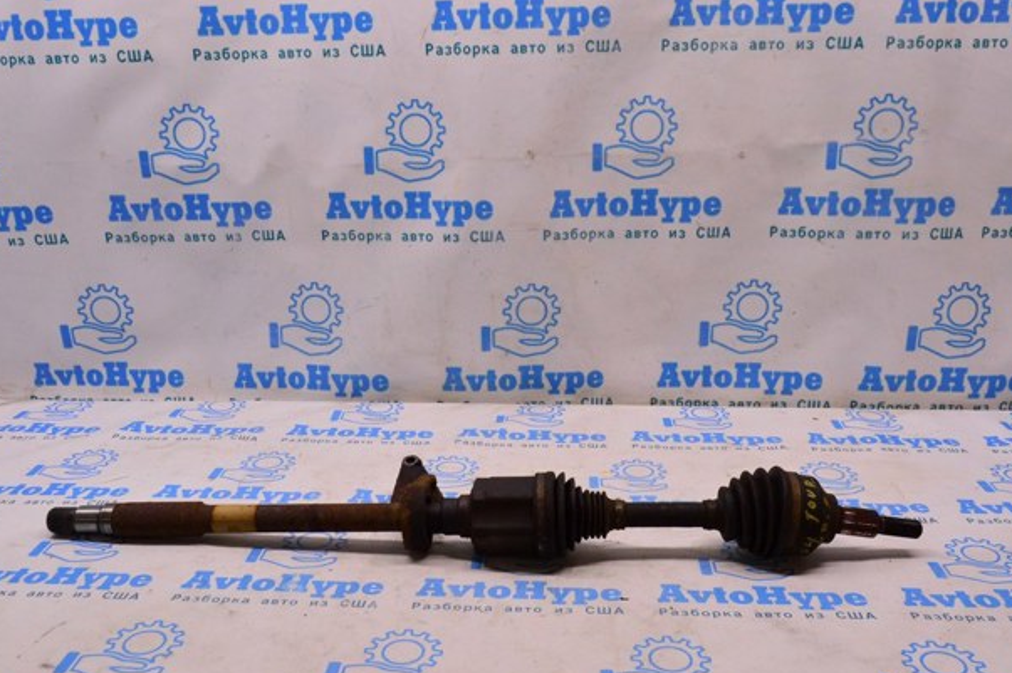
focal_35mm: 35
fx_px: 983
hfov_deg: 54.5
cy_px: 355
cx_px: 498
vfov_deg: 37.8
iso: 1600
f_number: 8
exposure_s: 1/125
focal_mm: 22
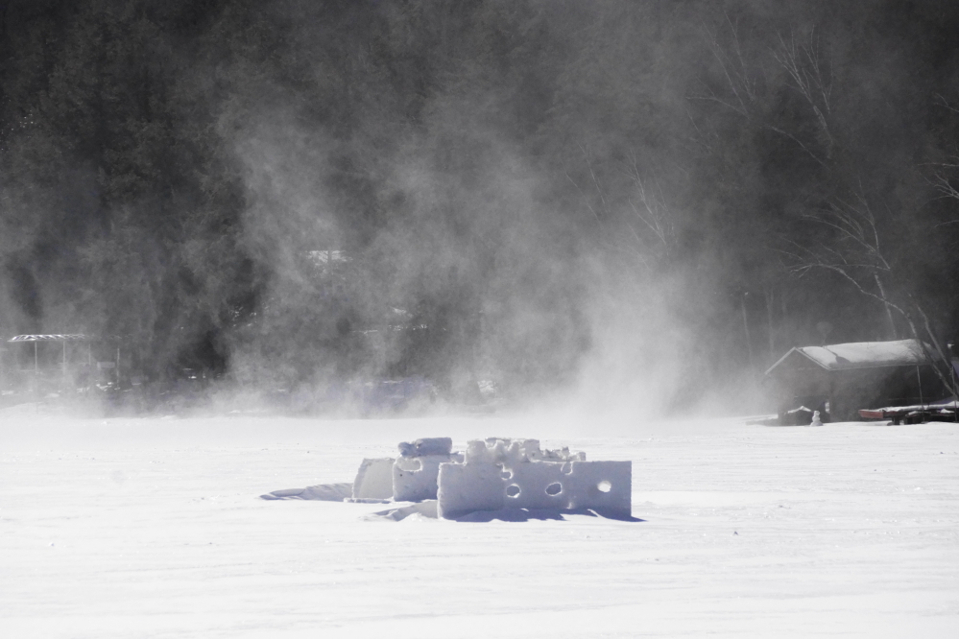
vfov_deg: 5.1
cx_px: 480
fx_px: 7192
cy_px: 320
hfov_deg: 7.6
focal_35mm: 270
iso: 3200
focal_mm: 180
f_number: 10
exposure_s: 1/3200
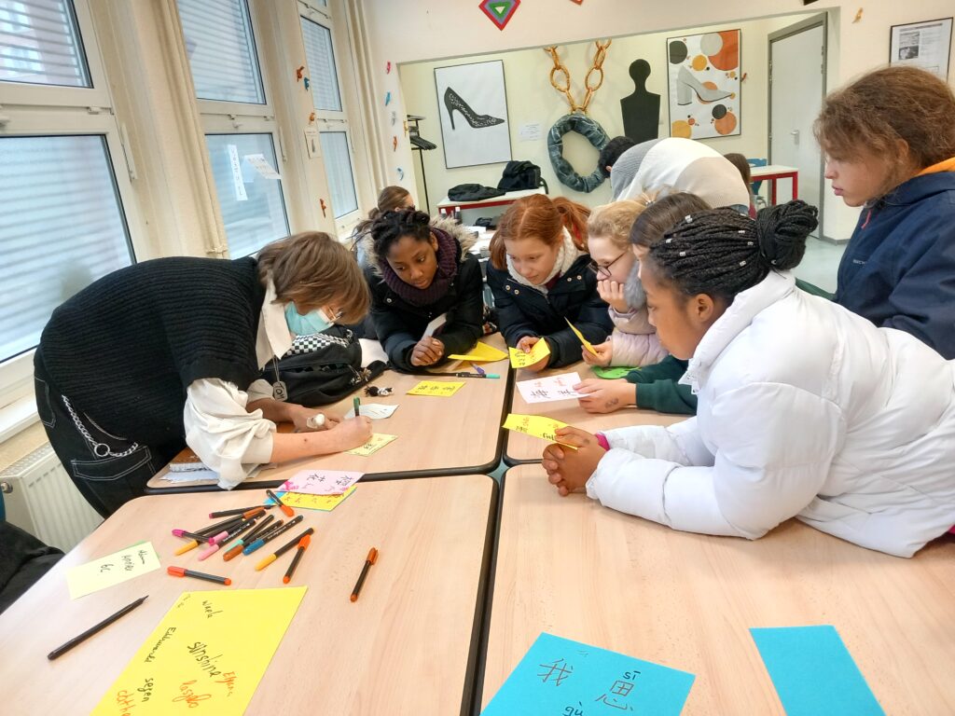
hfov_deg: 65.3
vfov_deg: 51.4
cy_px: 358
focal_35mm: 27
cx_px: 478
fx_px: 745
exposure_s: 1/33
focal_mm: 4
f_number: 1.8
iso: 200
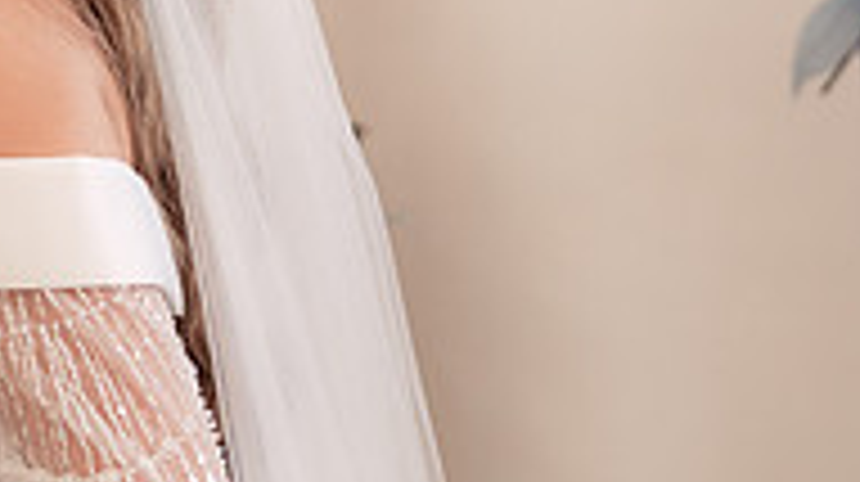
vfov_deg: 9.5
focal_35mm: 127
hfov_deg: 16.0
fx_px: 2893
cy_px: 36
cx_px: -290
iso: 1600
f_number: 3.5
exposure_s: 1/200
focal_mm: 36
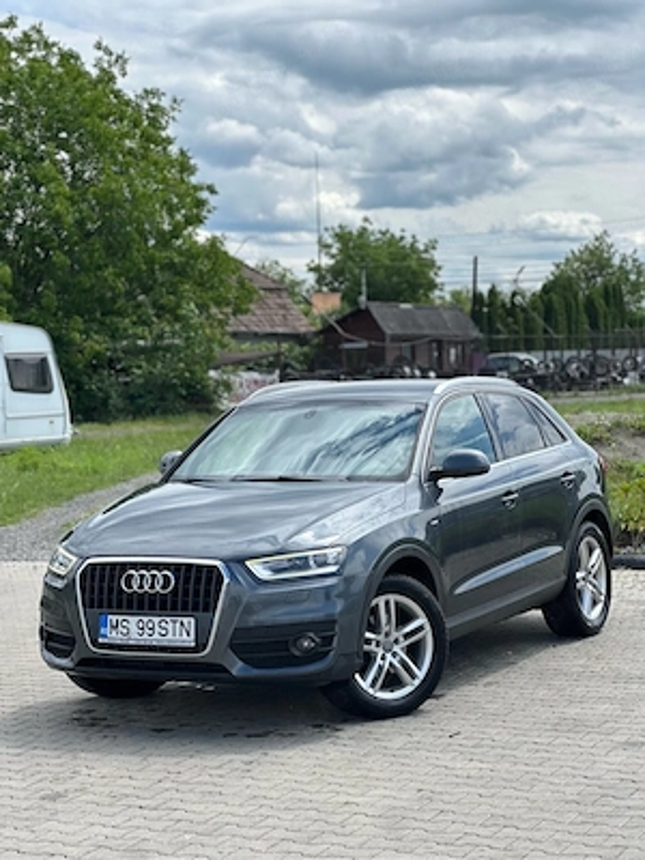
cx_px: 322
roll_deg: +0.1
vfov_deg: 25.3
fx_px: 1913
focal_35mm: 77
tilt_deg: -0.3
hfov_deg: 19.1
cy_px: 430
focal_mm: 9
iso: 32
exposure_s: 1/513
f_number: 2.8
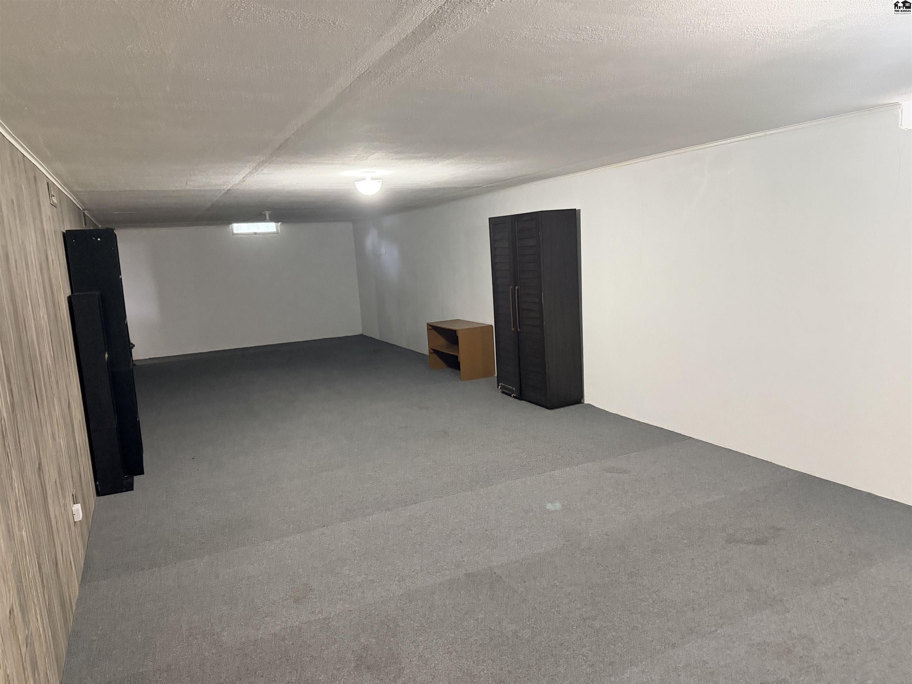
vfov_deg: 56.8
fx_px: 632
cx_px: 456
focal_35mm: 24
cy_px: 342
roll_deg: +3.6
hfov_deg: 71.6
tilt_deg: -9.6
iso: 800
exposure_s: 1/40
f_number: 1.78
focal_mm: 6.76
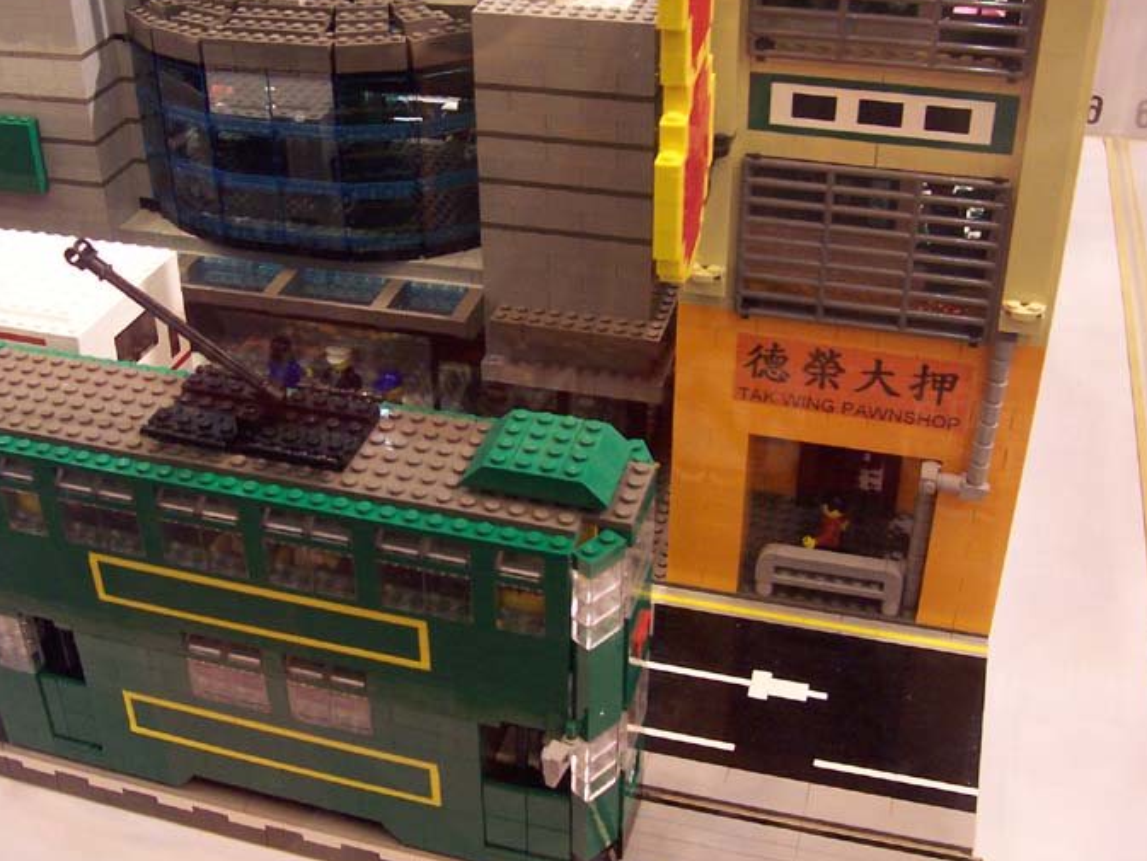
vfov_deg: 32.9
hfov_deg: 42.8
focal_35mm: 44
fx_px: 1458
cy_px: 380
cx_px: 477
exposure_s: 1/30
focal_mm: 5.6
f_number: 2.8
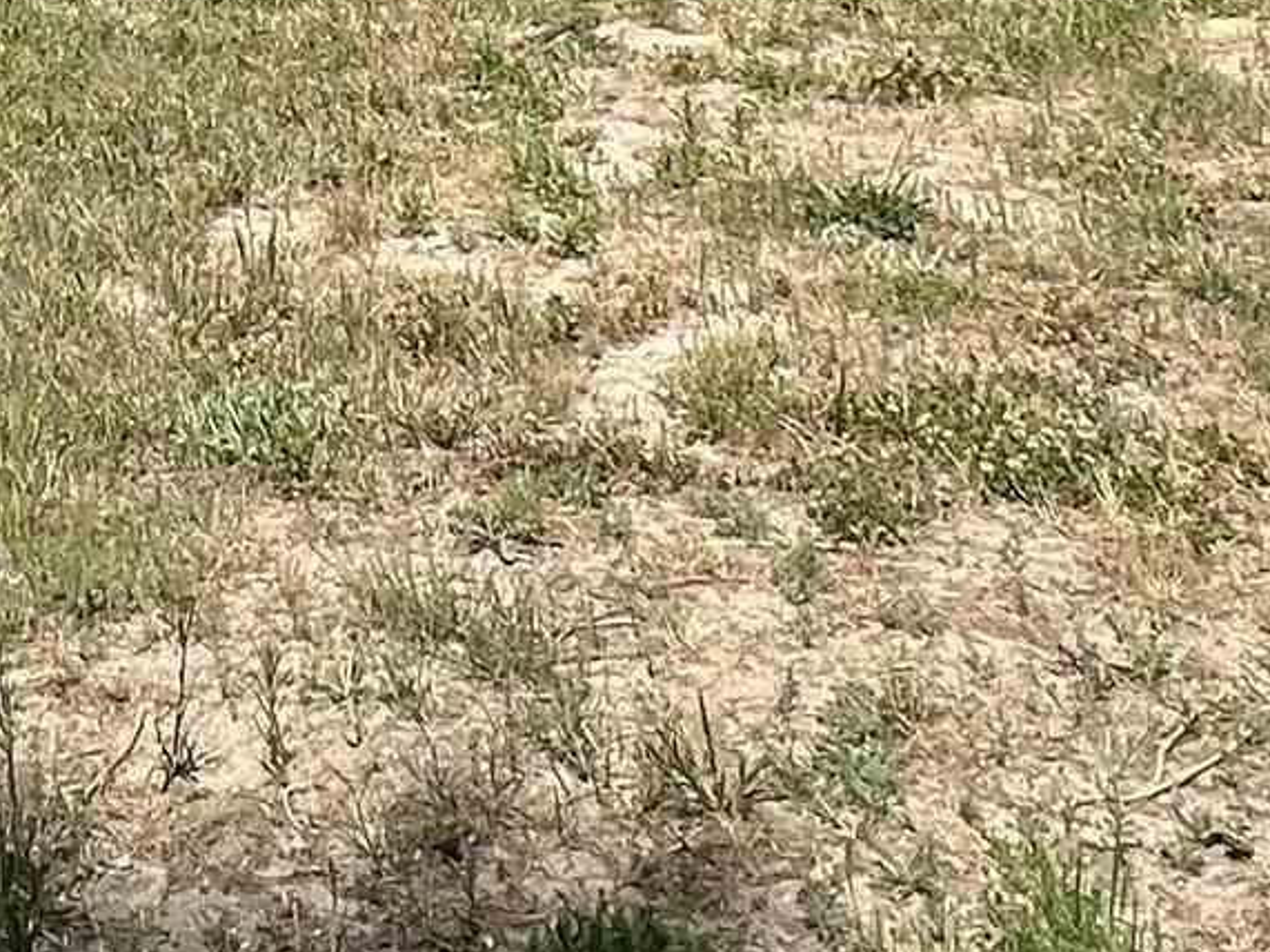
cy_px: -1030
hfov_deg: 25.8
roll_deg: +1.2
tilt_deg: +9.7
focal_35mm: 70
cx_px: -116
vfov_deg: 15.8
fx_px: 2568
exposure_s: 1/1647
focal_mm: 1.57
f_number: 1.8
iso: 32
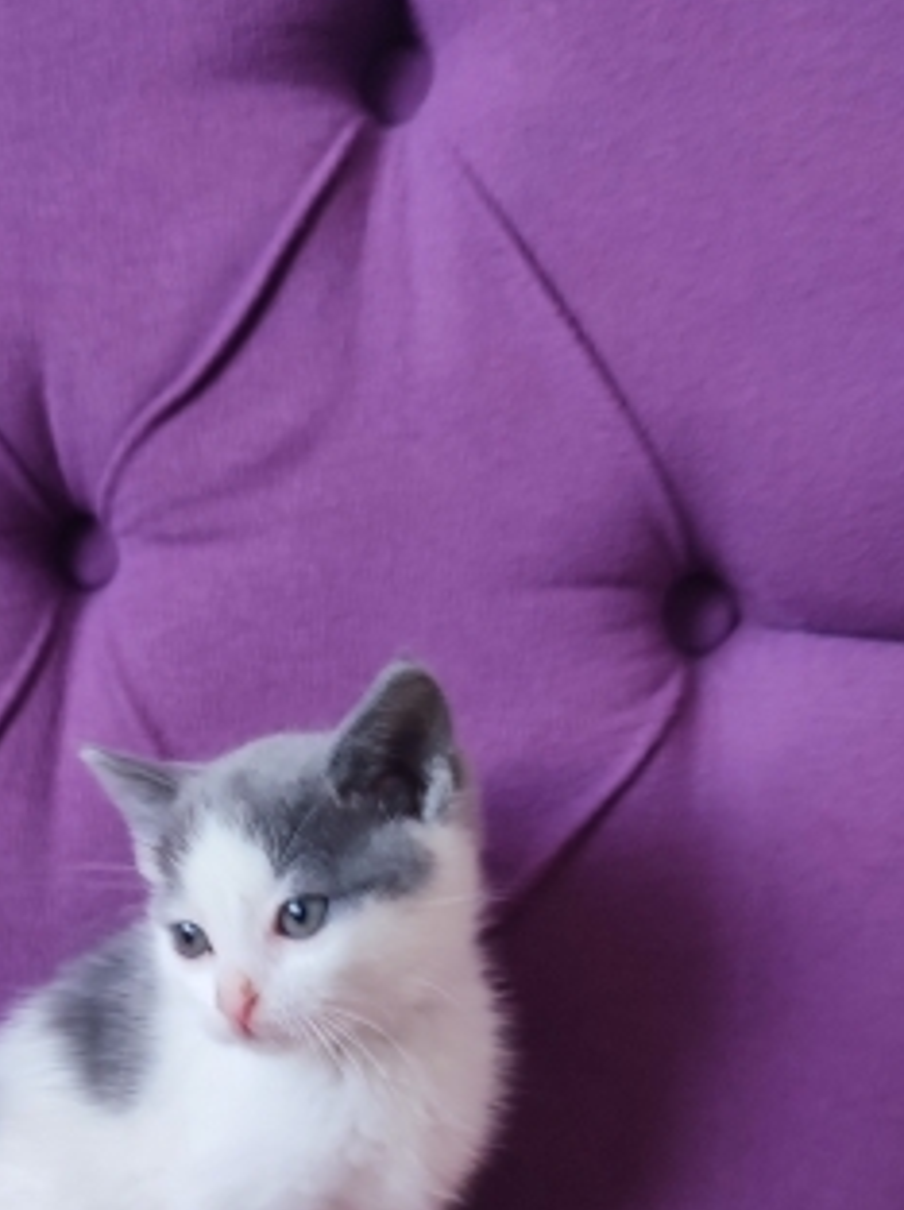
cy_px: 908
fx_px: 1396
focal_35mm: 40
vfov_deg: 45.2
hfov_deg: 35.5
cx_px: 288
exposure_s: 1/24
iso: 507
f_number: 1.9
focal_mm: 6.04
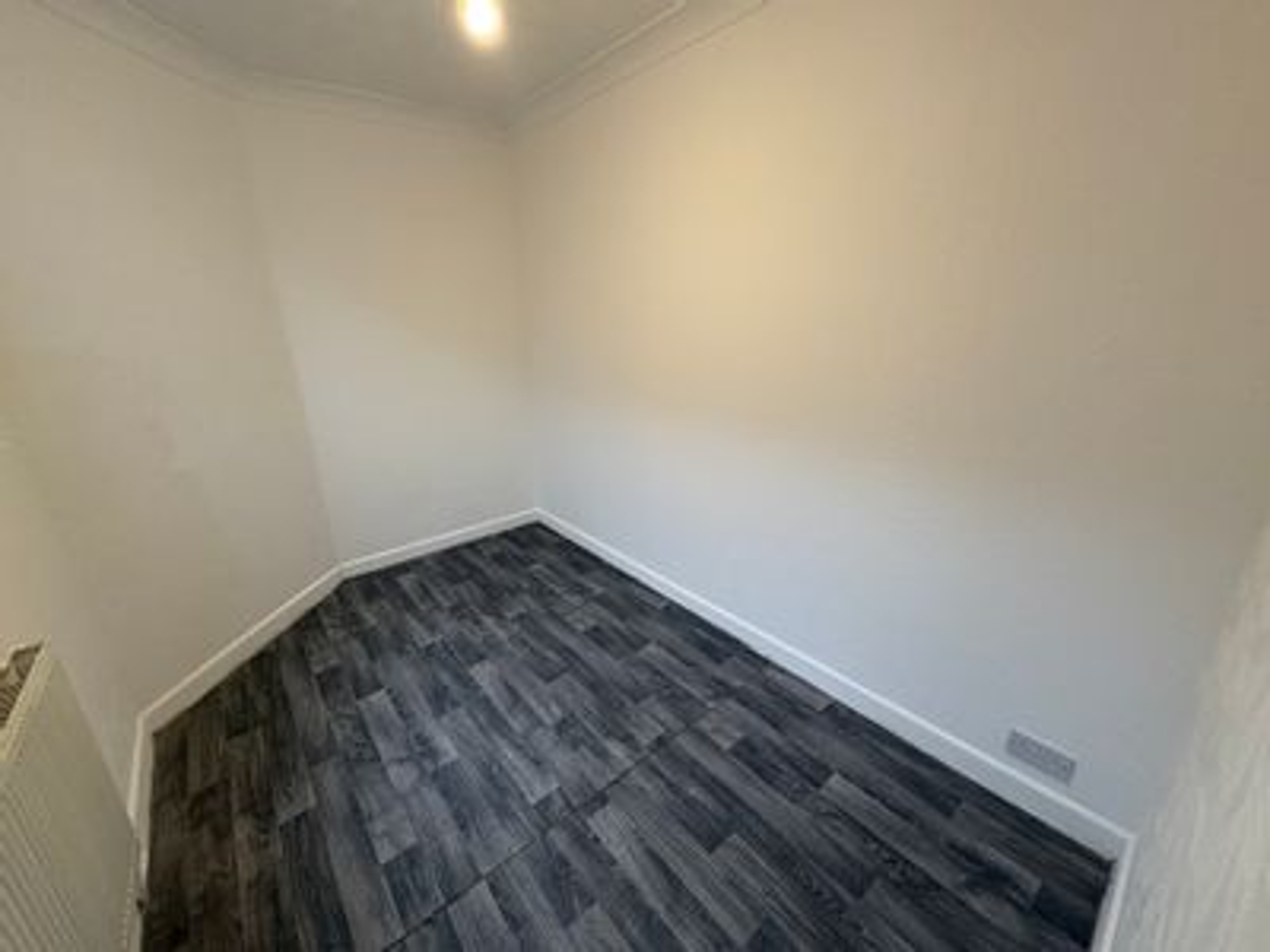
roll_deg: +1.9
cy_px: 476
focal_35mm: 14
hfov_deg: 102.1
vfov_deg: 85.7
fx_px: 514
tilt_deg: -17.8
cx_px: 635
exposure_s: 1/100
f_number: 2.2
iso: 200
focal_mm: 2.22
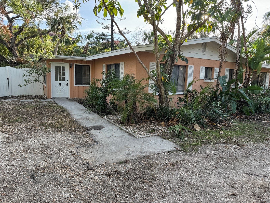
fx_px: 187
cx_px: 135
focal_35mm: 24
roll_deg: -2.1
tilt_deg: -6.4
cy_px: 102
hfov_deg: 71.6
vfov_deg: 56.8
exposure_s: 1/588
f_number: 1.78
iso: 80
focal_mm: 6.76
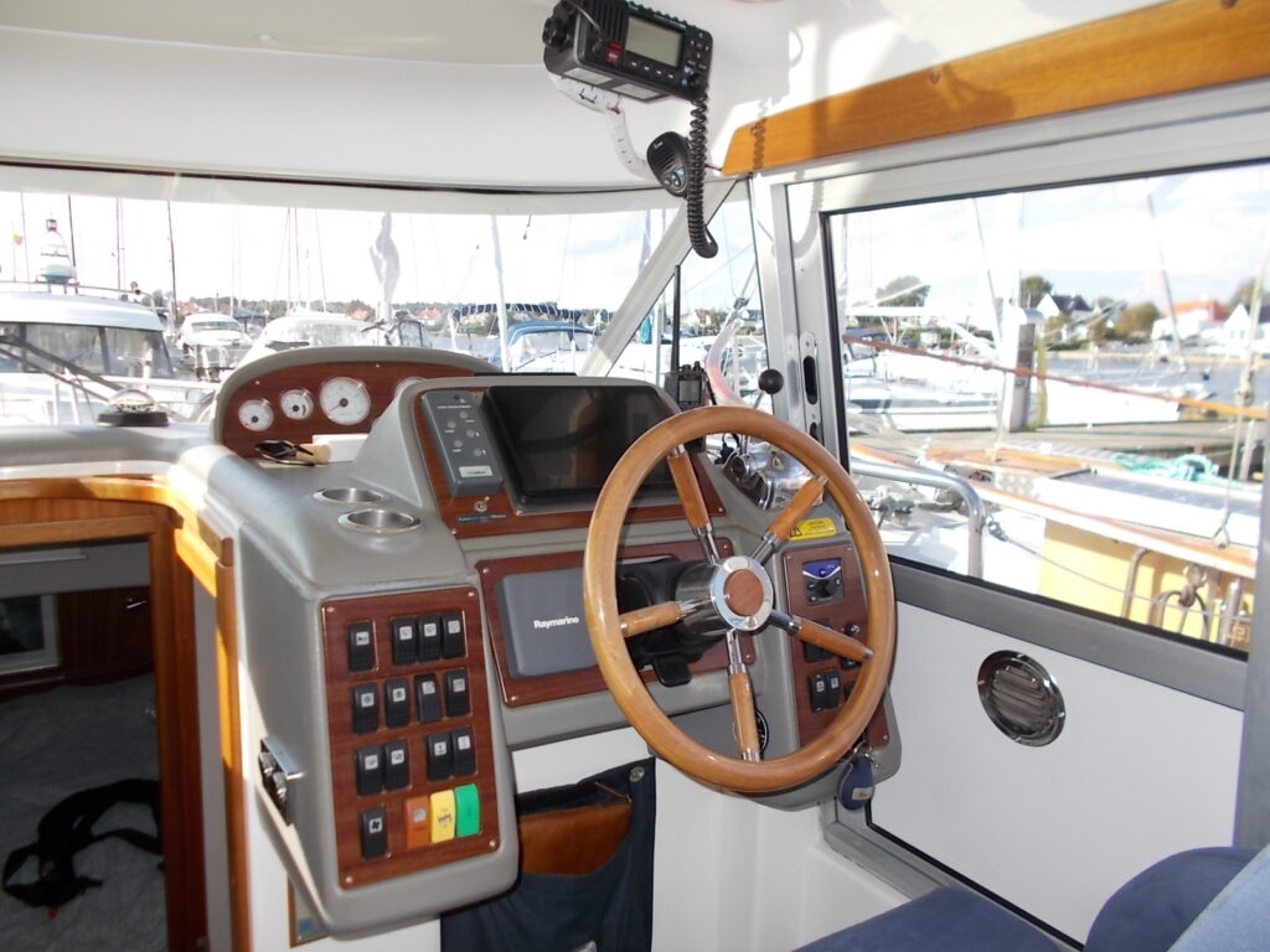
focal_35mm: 26
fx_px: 954
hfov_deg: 67.3
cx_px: 635
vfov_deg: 53.1
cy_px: 476
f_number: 3.2
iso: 80
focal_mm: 4.6
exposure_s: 1/320
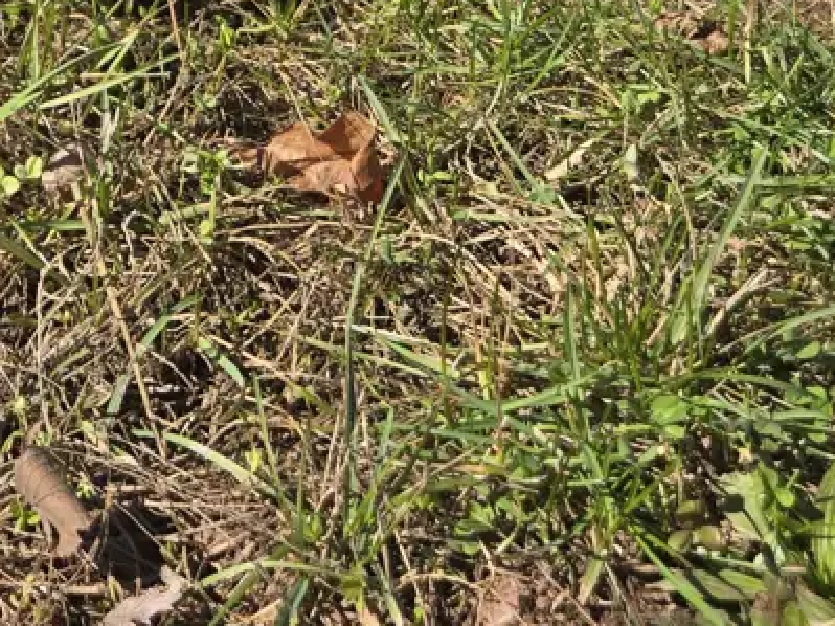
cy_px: -354
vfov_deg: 16.1
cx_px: 151
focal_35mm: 83
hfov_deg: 23.2
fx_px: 2002
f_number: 1.8
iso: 25
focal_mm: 5.4
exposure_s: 1/1973
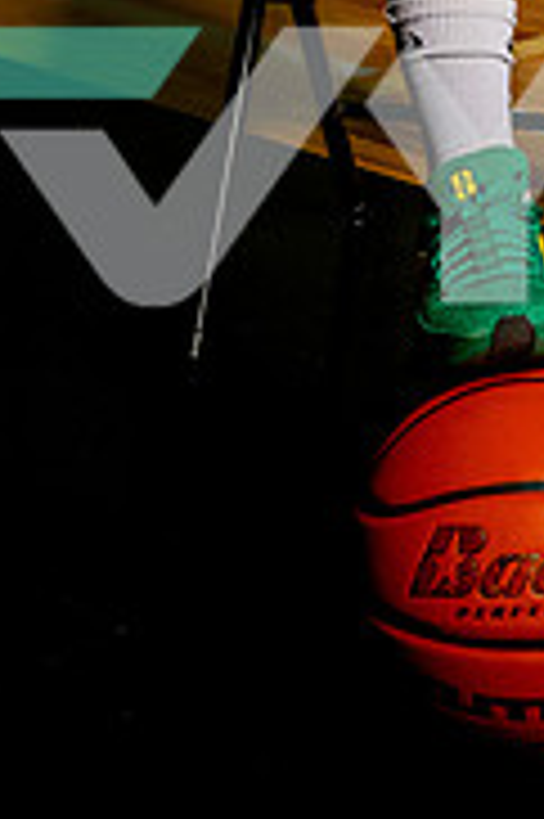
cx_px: 602
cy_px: -148
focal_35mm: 114
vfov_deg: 17.2
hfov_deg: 11.8
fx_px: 2589
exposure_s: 1/400
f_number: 8
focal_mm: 46
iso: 250
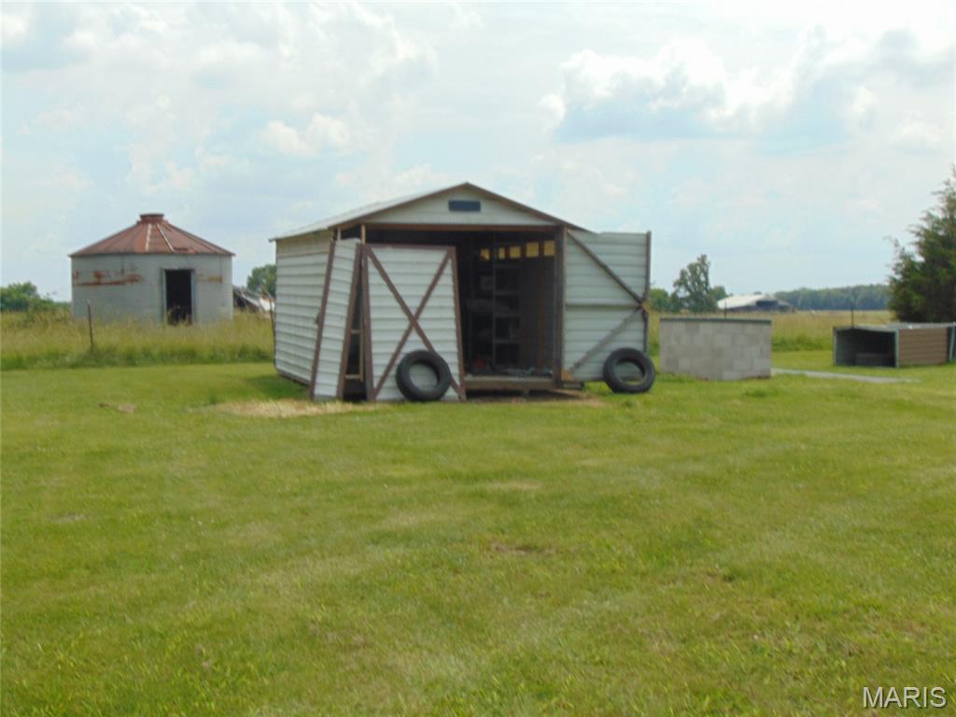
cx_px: 478
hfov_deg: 38.2
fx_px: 1381
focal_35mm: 50
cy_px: 358
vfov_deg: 29.1
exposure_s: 1/250
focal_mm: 9
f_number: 9
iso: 80
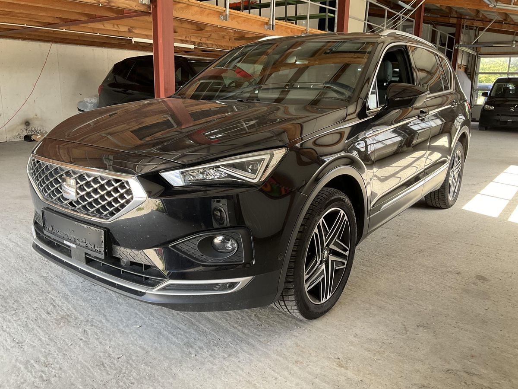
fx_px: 434
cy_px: 194
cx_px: 259
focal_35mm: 29
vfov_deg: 48.2
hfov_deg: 61.7
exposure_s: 1/122
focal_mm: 3
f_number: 1.8
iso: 50
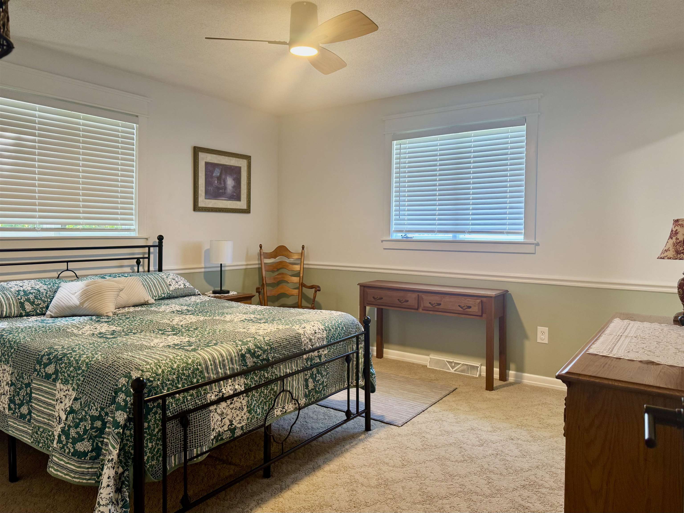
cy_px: 256
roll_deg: -1.2
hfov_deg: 71.6
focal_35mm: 24
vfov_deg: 56.8
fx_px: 474
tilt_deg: -4.1
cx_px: 342
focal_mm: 6.76
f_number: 1.78
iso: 160
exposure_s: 1/60
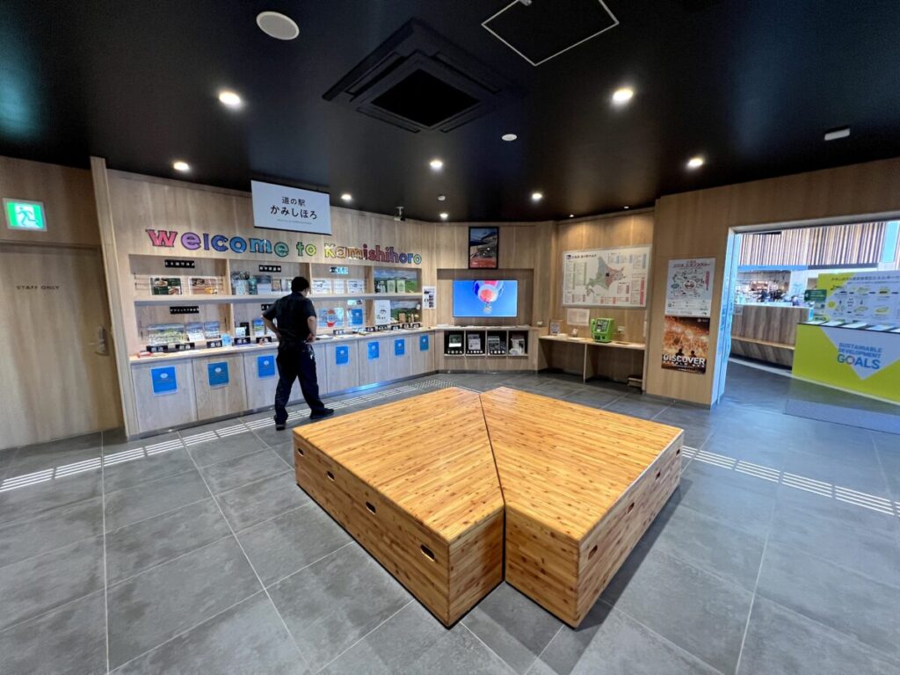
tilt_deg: -6.8
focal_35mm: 13
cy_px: 338
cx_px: 450
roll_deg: +0.1
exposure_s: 1/80
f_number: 1.8
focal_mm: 1.57
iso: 250
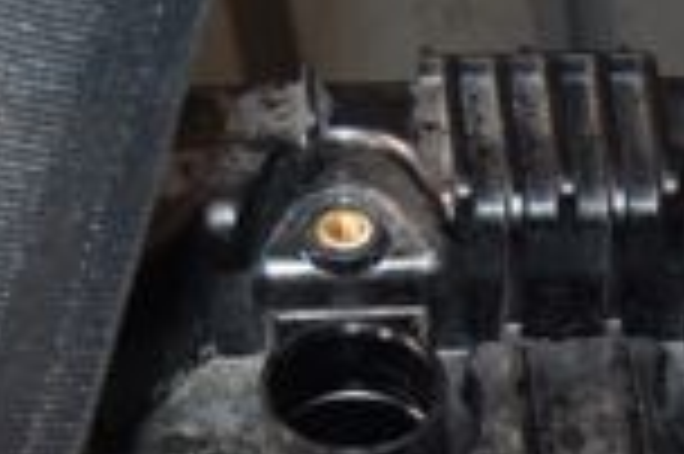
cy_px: 589
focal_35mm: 152
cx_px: 765
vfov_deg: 8.9
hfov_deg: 13.2
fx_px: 2885
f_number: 5.6
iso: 1600
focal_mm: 24
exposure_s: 1/60
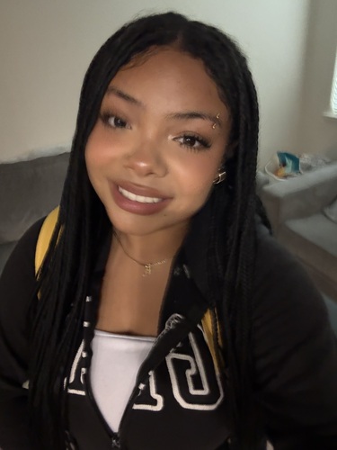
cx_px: 168
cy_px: 225
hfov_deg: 58.9
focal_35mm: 23
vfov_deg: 73.9
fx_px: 299
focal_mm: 2.69
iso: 640
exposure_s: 1/17
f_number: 1.9
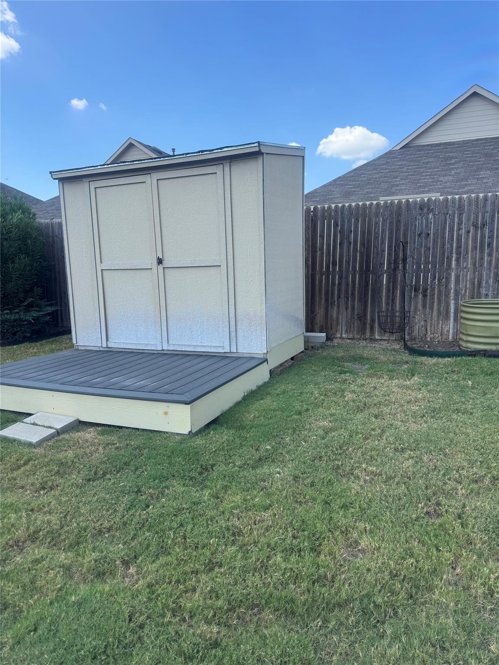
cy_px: 332
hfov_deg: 56.8
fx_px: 461
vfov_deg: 71.6
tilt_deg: -7.7
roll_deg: +1.4
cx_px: 250
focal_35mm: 24
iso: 80
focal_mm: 6.76
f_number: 1.78
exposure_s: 1/1767
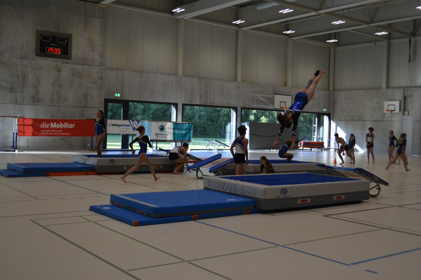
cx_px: 210
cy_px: 140
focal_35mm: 42
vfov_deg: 31.9
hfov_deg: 46.4
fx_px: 491
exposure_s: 1/500
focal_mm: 28
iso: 900
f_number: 4.5
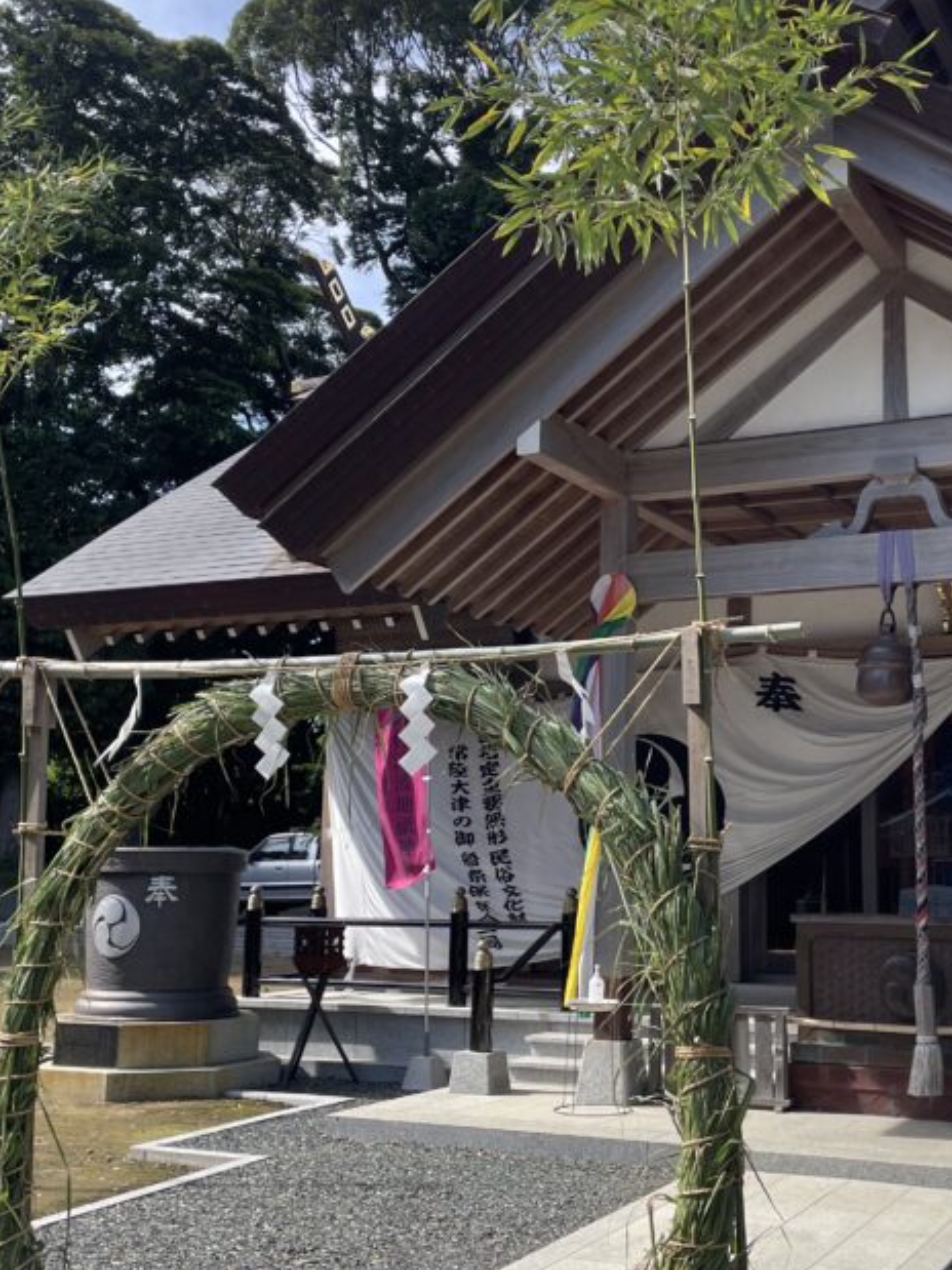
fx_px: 1577
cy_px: 638
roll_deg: -1.9
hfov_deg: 33.4
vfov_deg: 43.9
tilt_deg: +9.9
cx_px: 601
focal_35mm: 43
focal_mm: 4.2
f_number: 1.6
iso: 32
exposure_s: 1/1319
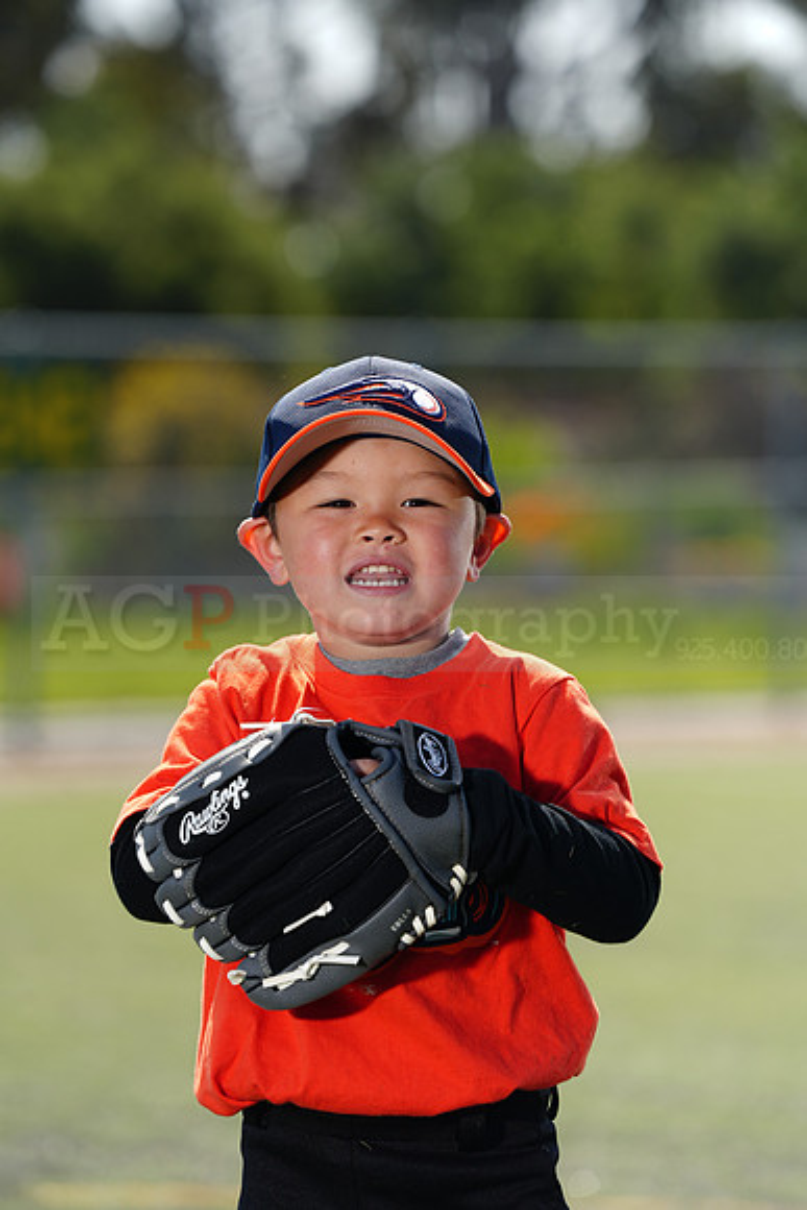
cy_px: 605
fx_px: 6653
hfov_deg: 6.9
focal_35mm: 198
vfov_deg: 10.4
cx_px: 404
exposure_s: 1/250
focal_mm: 198
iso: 50
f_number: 5
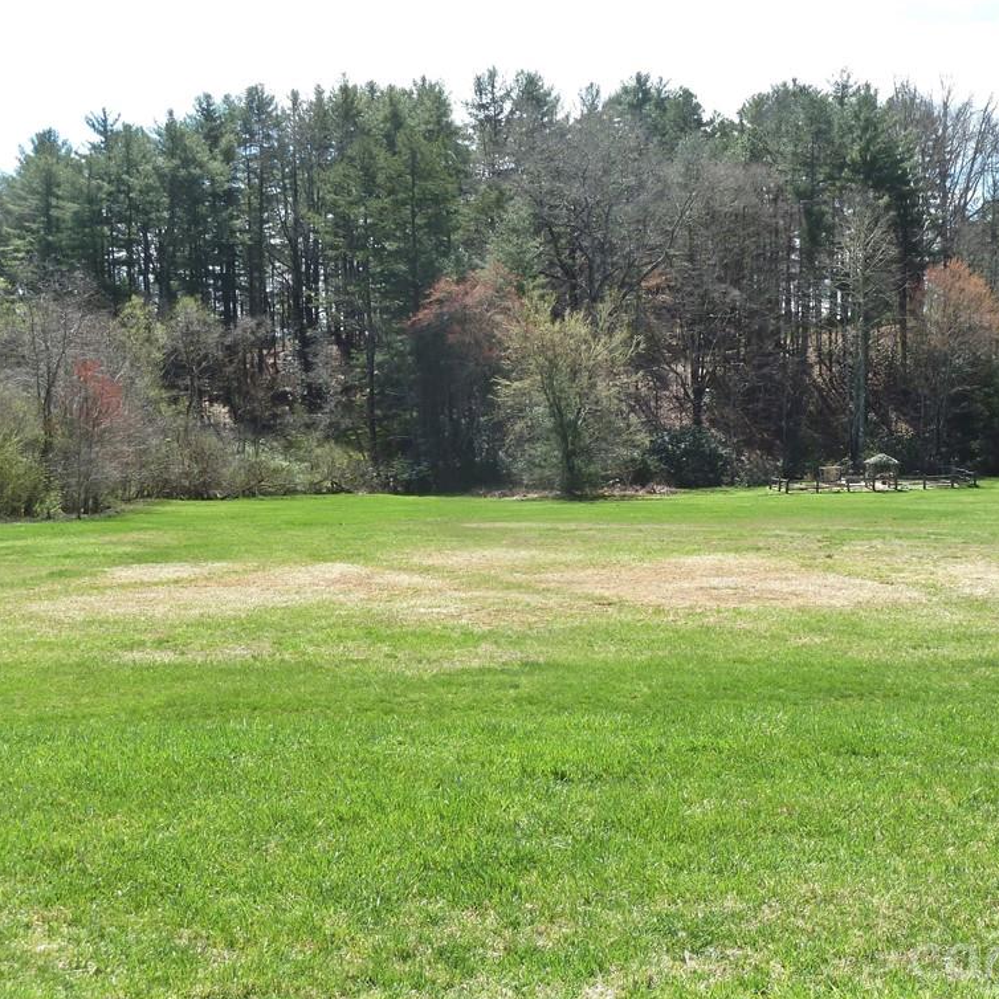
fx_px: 1567
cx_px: 631
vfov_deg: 35.4
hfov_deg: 35.1
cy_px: 502
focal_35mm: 48
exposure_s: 1/250
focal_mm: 6.5
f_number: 4
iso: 80
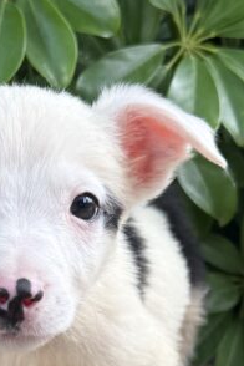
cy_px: 371
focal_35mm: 68
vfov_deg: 27.8
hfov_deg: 19.5
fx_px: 691
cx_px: 6
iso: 64
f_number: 1.78
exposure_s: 1/284
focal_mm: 6.76
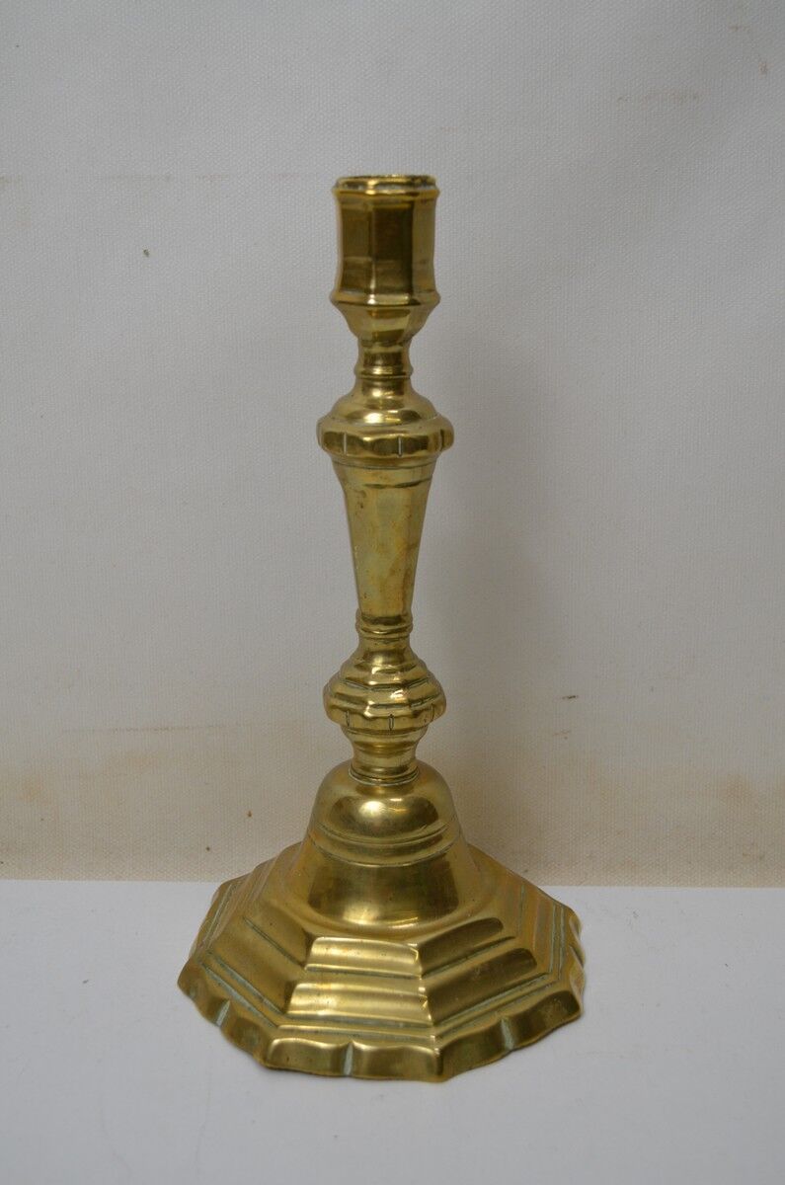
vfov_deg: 41.2
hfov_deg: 28.0
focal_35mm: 48
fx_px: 1577
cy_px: 592
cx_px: 392
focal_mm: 32
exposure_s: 1/125
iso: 400
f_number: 5.6
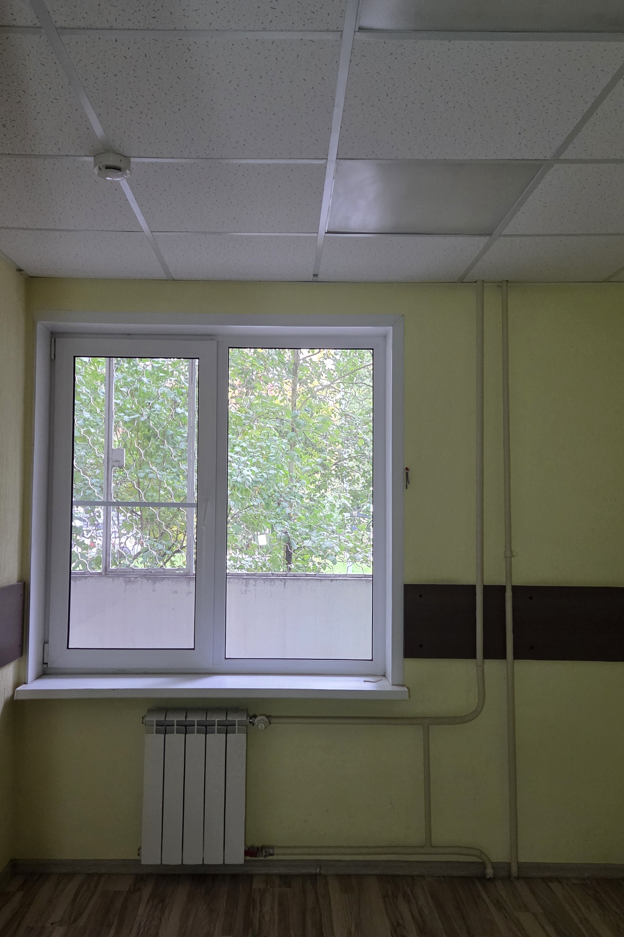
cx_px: 293
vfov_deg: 58.7
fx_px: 832
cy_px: 469
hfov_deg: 41.1
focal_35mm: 32
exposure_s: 1/100
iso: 640
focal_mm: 5.4
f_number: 1.8
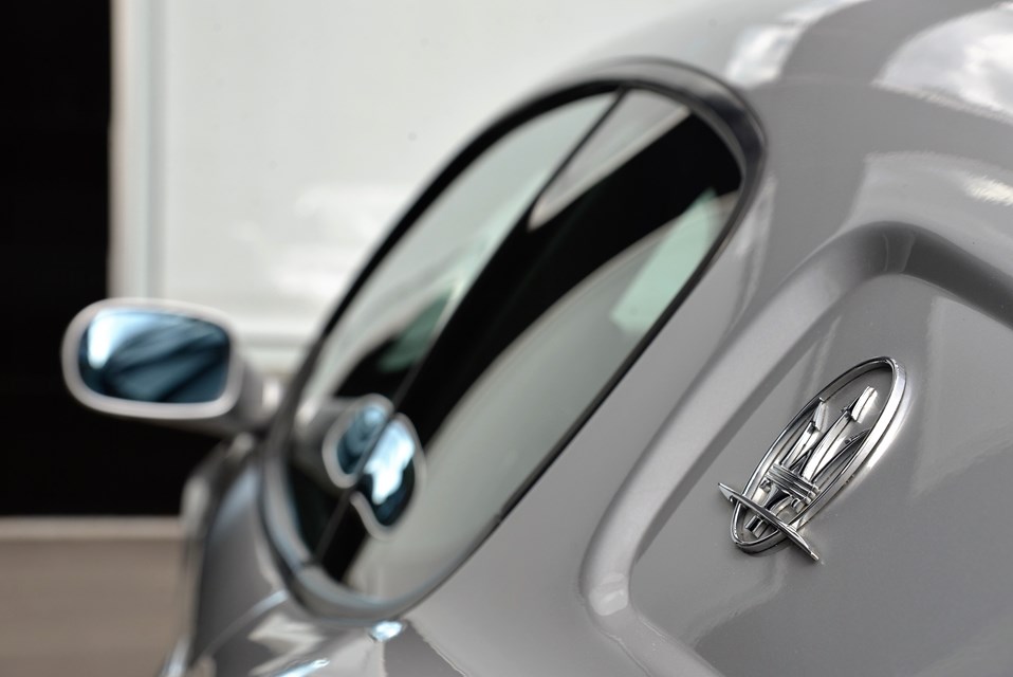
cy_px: 338
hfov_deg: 28.8
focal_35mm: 70
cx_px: 506
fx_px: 1971
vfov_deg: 19.5
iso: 640
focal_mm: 70
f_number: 8
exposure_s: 1/200
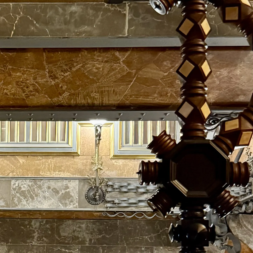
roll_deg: -1.5
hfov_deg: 19.5
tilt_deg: +5.1
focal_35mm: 86
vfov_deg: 19.8
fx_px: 711
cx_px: -8
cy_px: 231
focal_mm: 6.76
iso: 1000
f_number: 1.78
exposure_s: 1/33
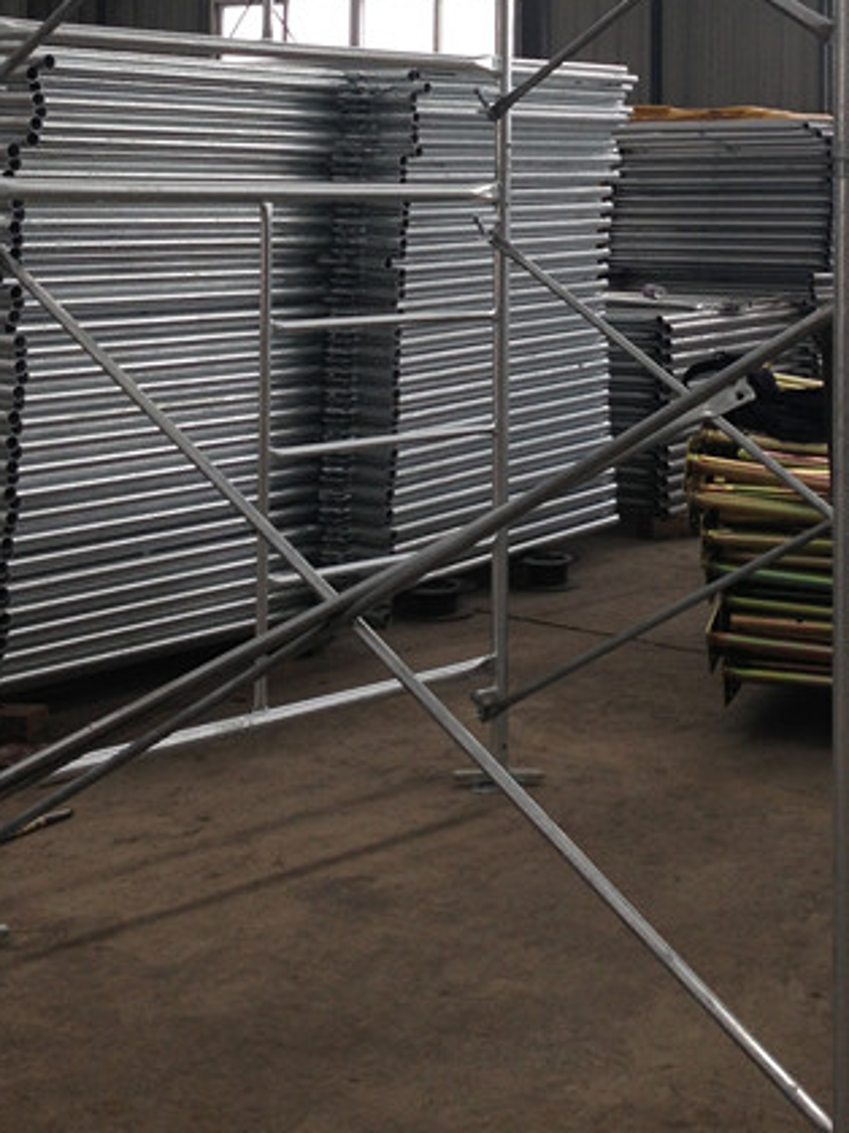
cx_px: 644
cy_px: 138
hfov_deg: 23.0
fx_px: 2061
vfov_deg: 29.6
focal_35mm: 63
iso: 50
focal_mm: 4.13
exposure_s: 1/184
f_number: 2.4
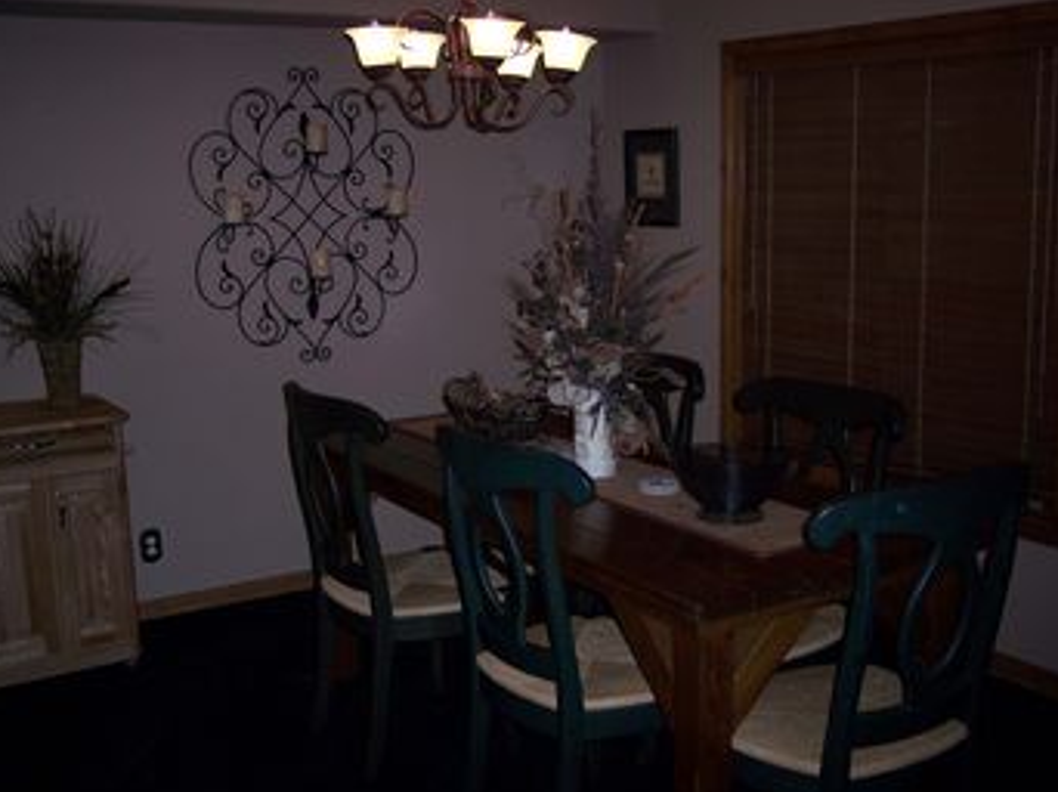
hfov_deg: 44.8
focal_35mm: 42
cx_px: 551
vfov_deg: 34.3
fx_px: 1283
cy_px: 399
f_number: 2.8
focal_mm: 8
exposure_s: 1/60
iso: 100
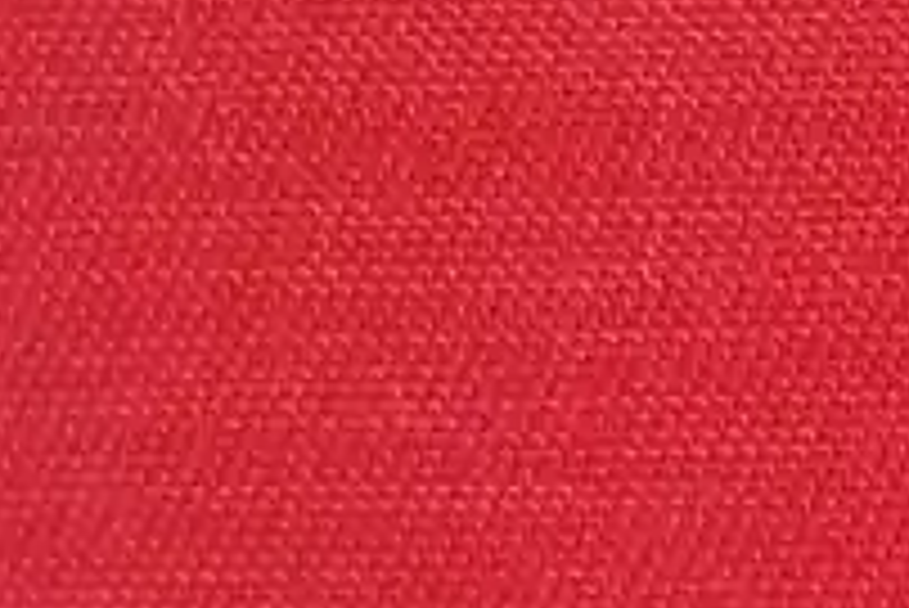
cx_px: 1872
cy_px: 1031
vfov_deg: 7.5
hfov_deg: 10.4
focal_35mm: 180
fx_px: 4548
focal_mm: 4.28
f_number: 2.4
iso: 125
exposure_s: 1/15
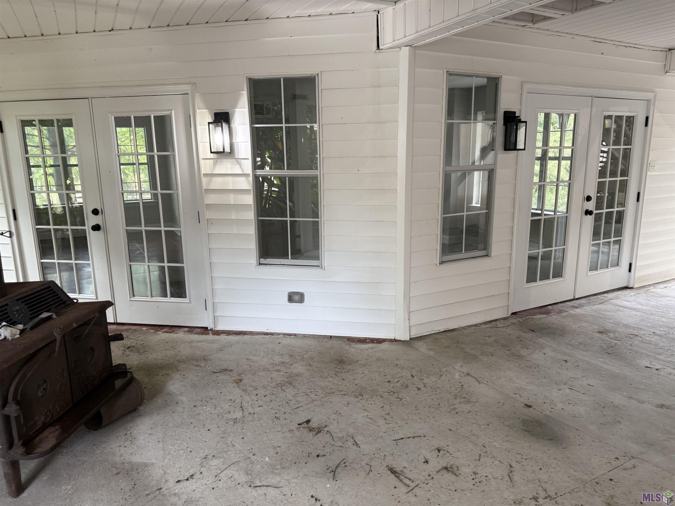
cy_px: 253
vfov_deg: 56.8
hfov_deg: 71.6
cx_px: 338
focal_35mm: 24
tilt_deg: -11.2
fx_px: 468
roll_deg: +0.6
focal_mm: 6.76
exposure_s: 1/60
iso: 200
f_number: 1.78
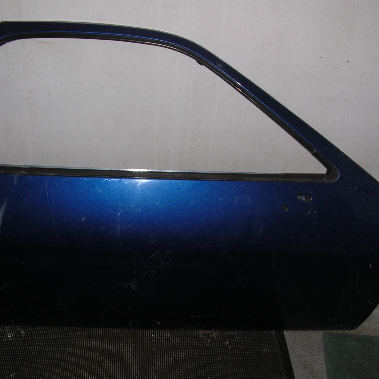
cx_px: 157
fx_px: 545
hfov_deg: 38.2
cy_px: 194
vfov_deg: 38.3
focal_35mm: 44
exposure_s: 1/60.1
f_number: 2.8
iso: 50
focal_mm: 5.8
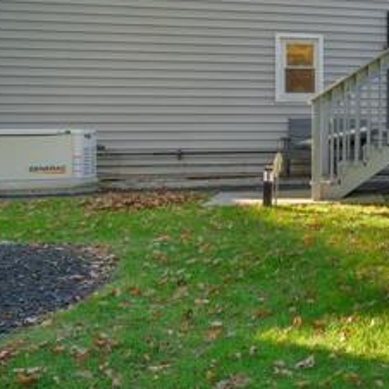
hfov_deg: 25.7
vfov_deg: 33.7
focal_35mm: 50
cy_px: 127
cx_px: 580
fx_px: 636
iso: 160
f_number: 8
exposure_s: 1/40
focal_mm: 8.9
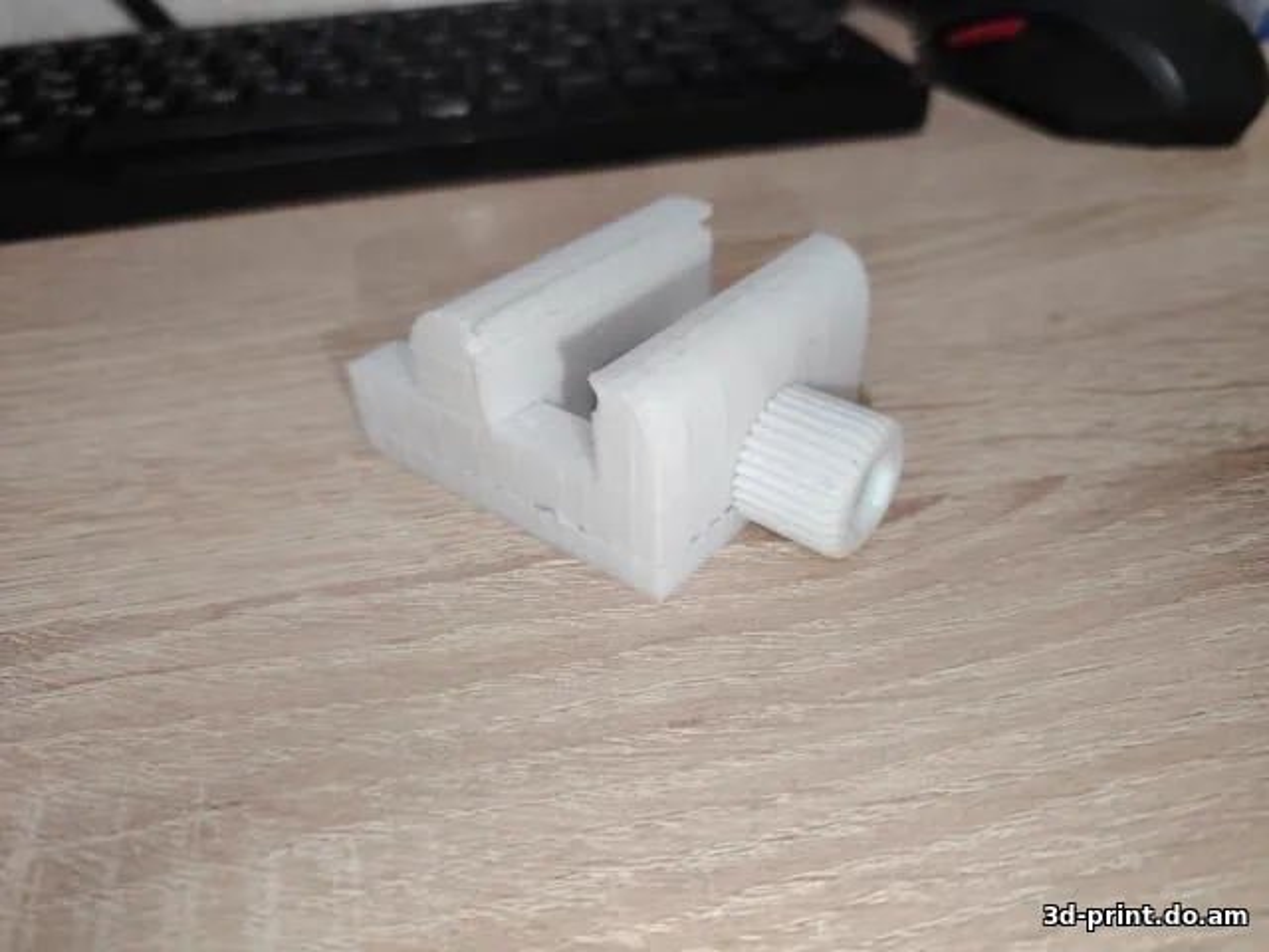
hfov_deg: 71.6
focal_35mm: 24
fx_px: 880
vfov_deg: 56.8
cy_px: 476
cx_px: 634
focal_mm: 5.25
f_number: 1.75
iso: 400
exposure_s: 1/60
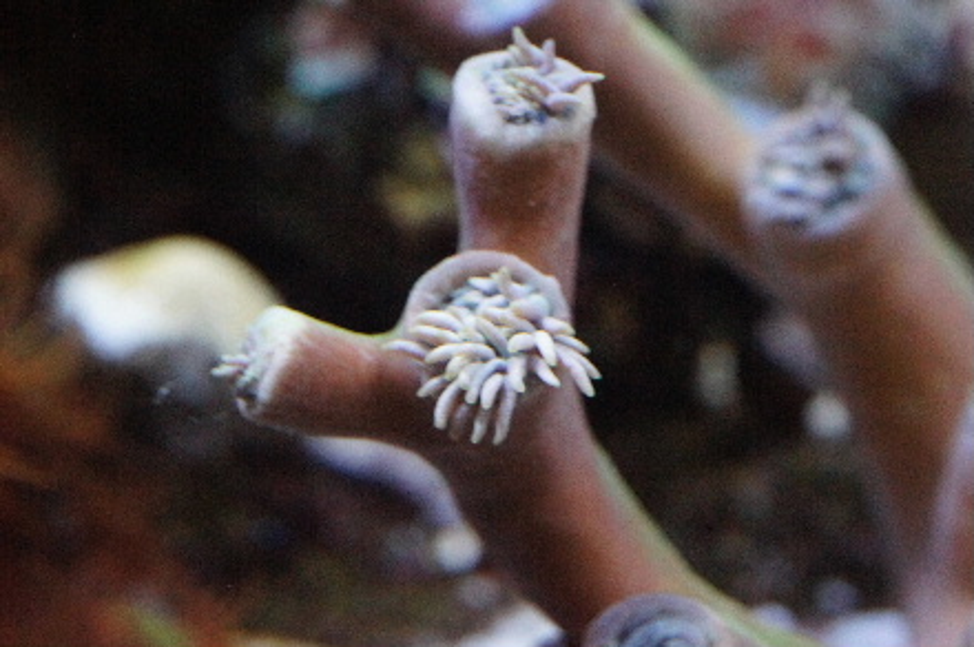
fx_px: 2026
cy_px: 324
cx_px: 487
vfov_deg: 18.1
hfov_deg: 27.0
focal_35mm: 75
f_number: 7.1
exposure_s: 1/400
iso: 6400
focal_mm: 50
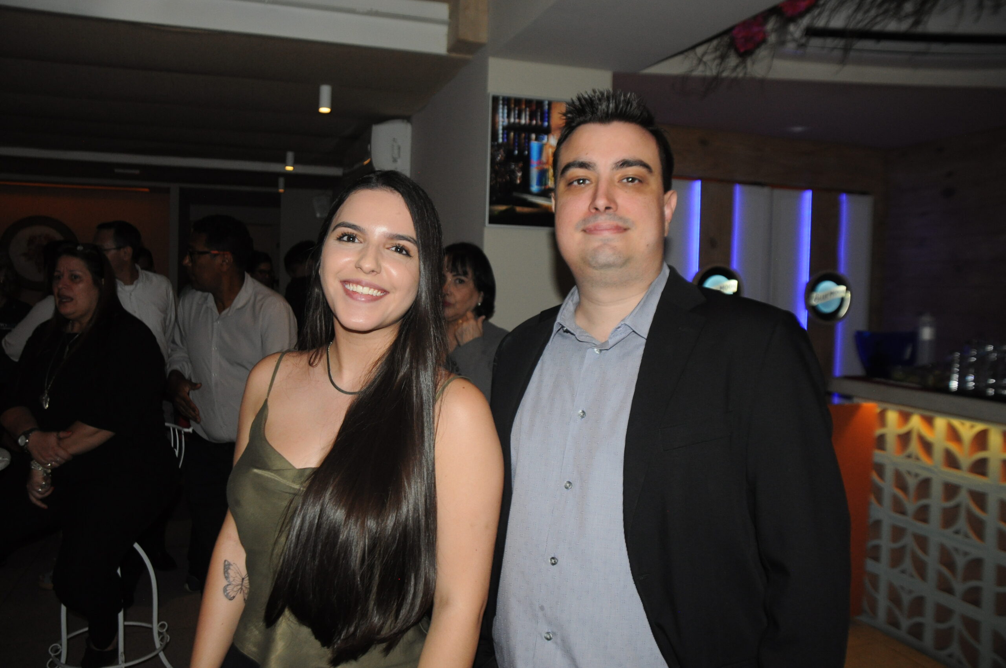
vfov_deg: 43.5
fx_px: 837
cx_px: 503
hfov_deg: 62.0
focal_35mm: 30
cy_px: 334
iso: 800
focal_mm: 20
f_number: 4
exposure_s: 1/60
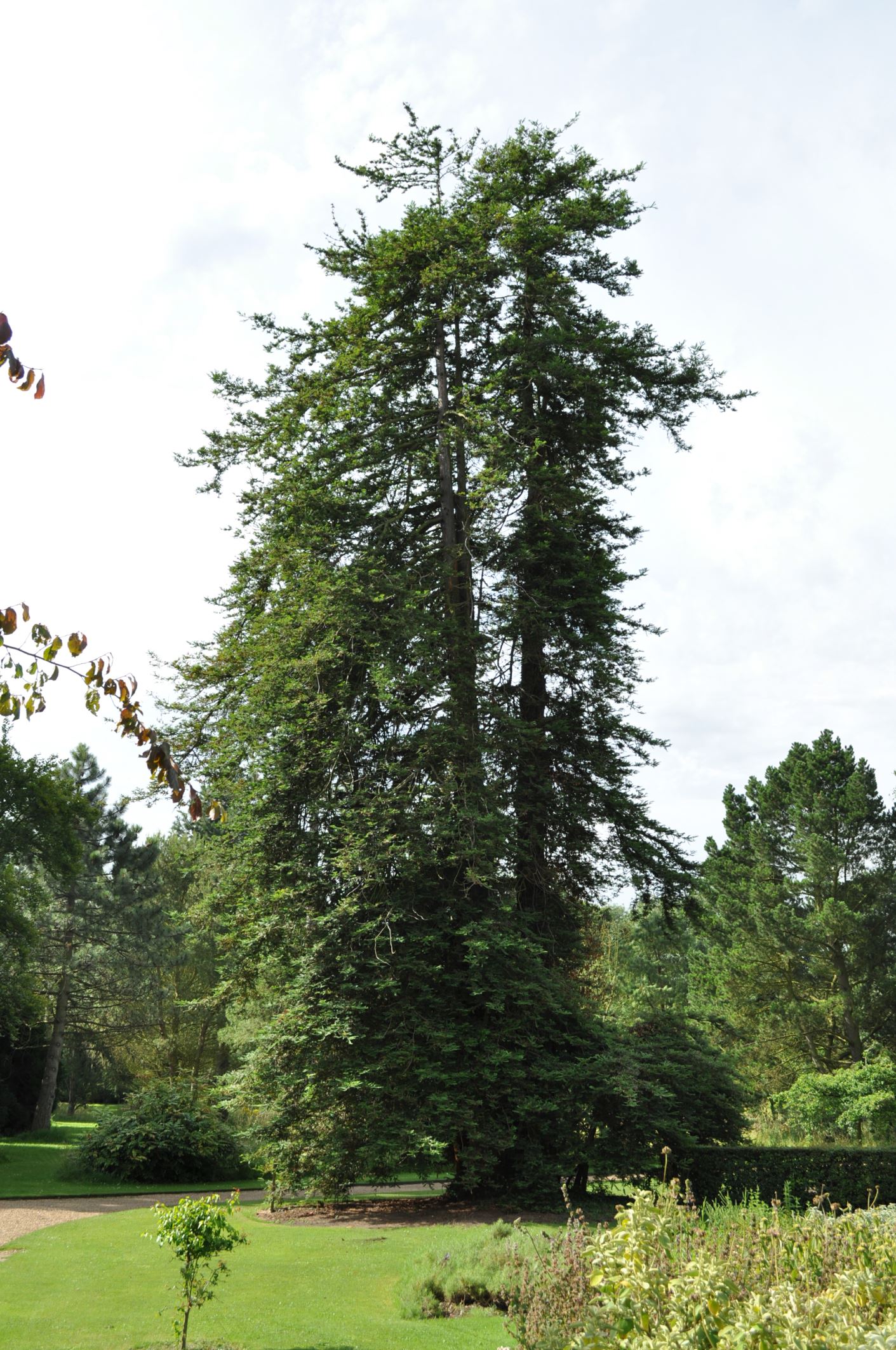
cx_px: 448
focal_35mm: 36
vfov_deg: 53.2
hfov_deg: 36.8
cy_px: 675
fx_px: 1348
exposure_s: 1/320
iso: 200
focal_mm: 24
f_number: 9
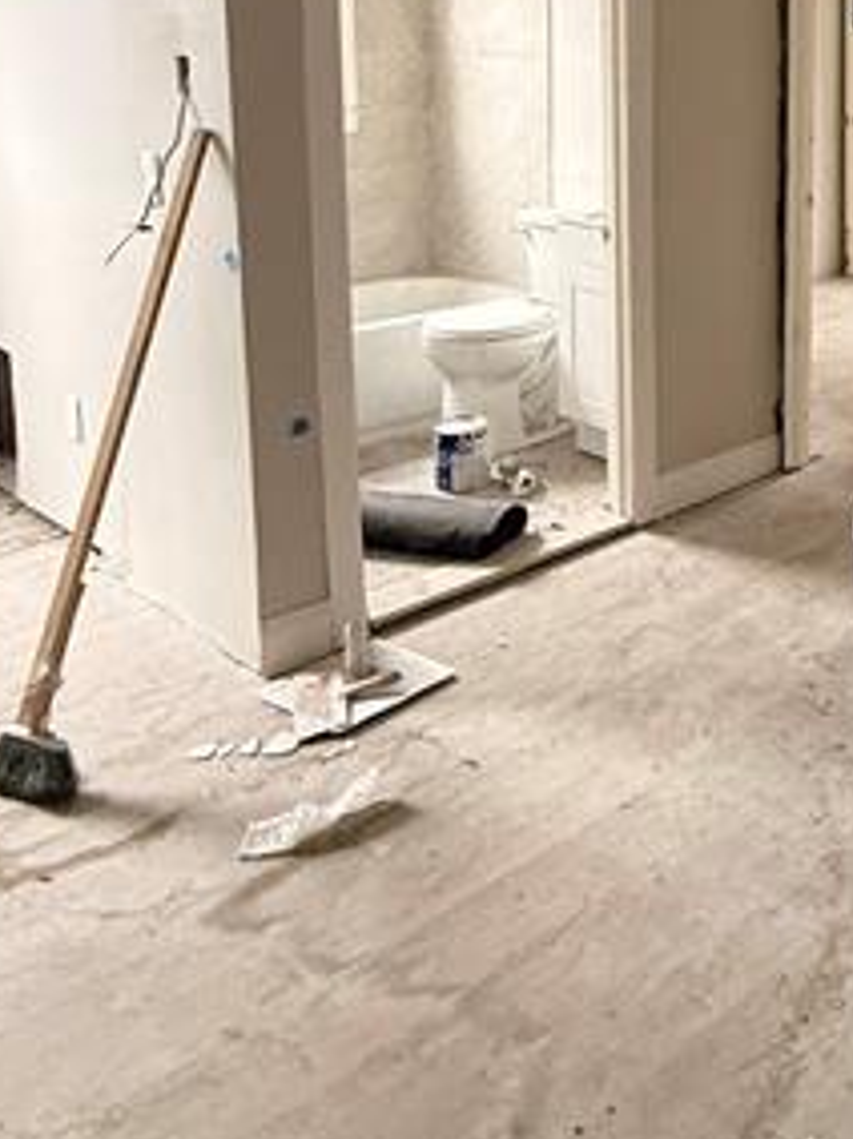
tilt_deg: -8.0
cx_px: 970
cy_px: 201
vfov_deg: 46.0
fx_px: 1249
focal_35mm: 38
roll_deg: -3.2
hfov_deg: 32.5
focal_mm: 2.22
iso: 400
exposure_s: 1/60
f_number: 2.2
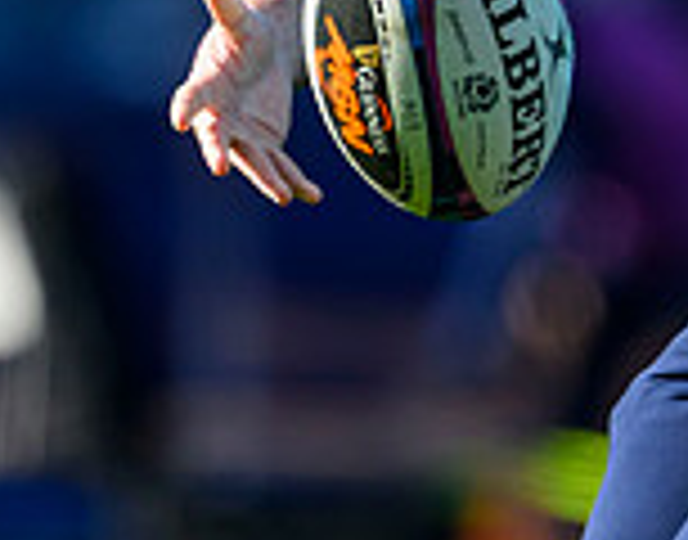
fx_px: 54115
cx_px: 662
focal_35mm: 2678
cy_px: -358
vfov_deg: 0.6
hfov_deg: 0.7
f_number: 4
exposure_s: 1/2500
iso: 500
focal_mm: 560
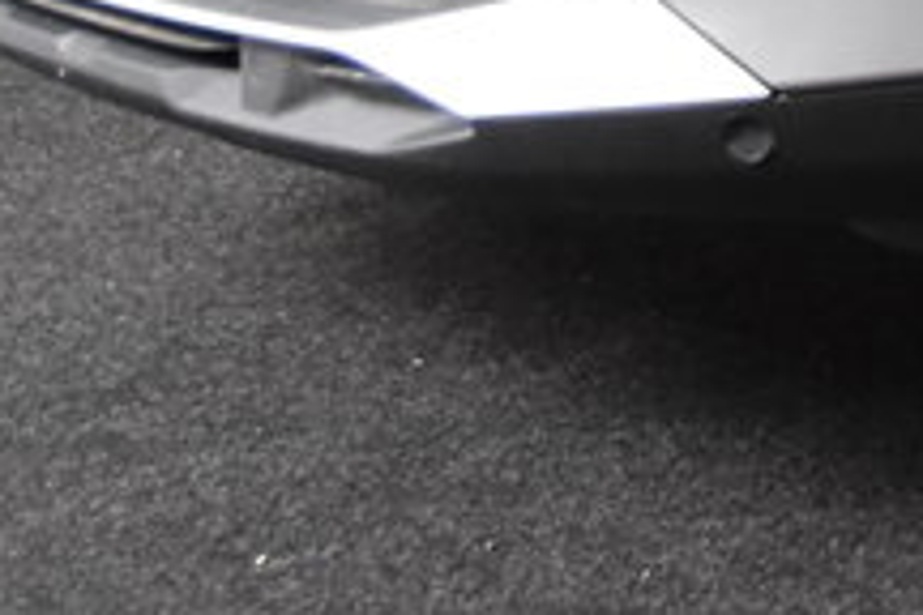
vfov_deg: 7.7
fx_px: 4384
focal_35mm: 171
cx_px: 1897
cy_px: -651
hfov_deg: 10.9
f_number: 4
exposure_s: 1/60
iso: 1600
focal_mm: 24
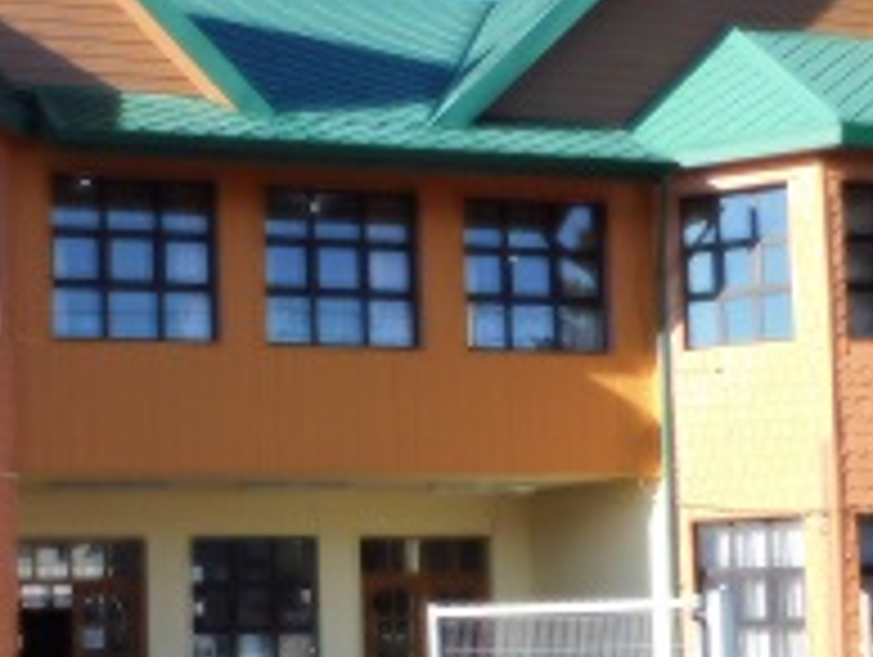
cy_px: 526
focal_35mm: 67
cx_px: 79
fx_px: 1692
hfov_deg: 27.8
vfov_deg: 21.7
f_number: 3
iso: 125
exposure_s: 1/800
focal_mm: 4
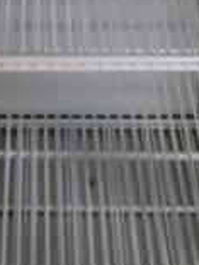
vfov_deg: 14.0
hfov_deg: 11.7
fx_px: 958
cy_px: -215
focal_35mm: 125
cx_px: 5
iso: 320
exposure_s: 1/40
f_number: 1.8
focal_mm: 6.7
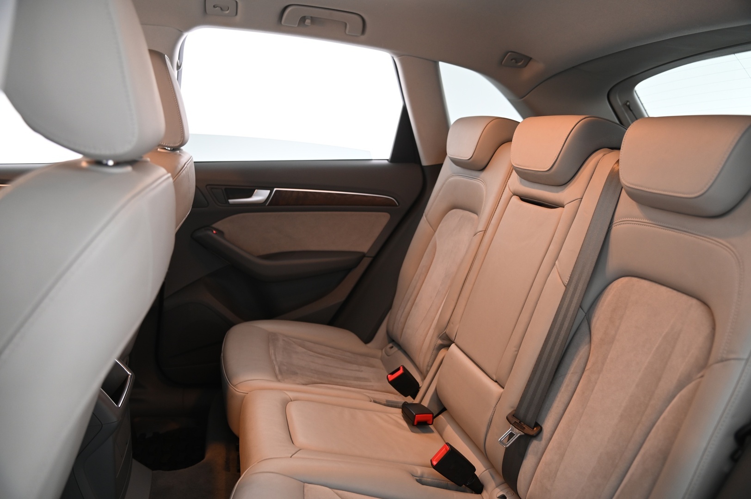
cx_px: 376
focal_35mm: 30
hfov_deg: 62.0
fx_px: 625
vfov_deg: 43.5
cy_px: 250
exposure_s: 1/10
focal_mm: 30
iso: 1000
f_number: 4
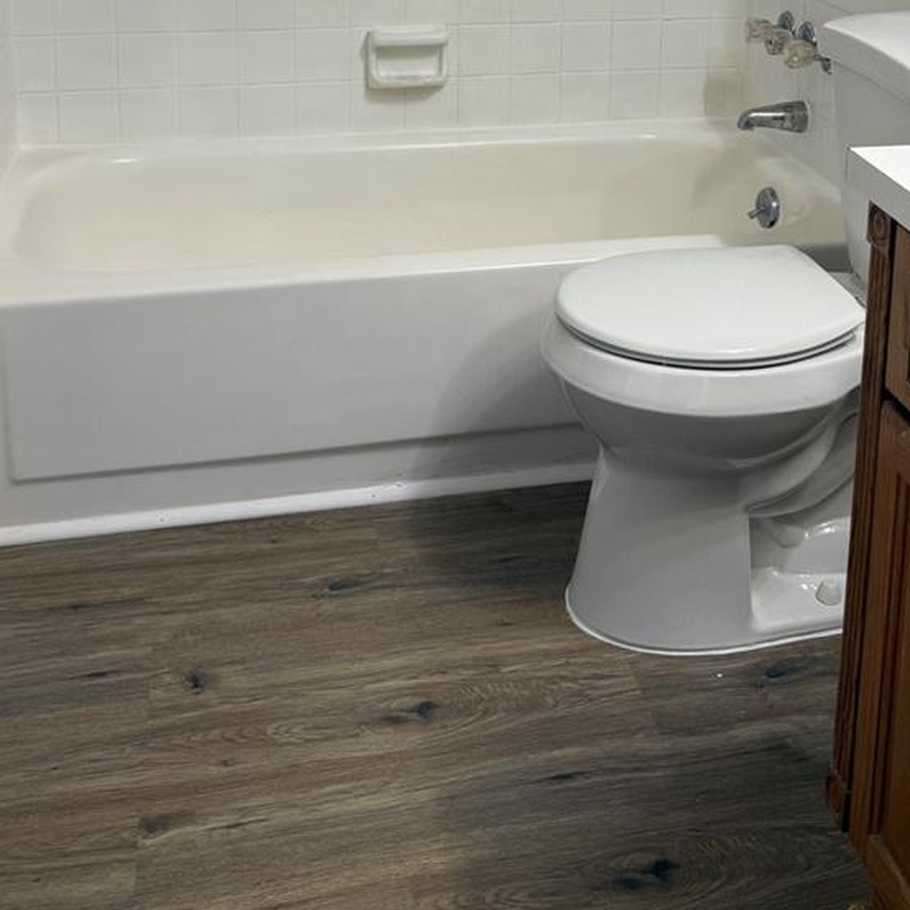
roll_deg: -2.2
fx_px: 1368
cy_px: 10
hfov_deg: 36.6
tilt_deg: -11.6
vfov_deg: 33.8
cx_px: 568
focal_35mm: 46
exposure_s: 1/120
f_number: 1.78
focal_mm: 6.76
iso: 100
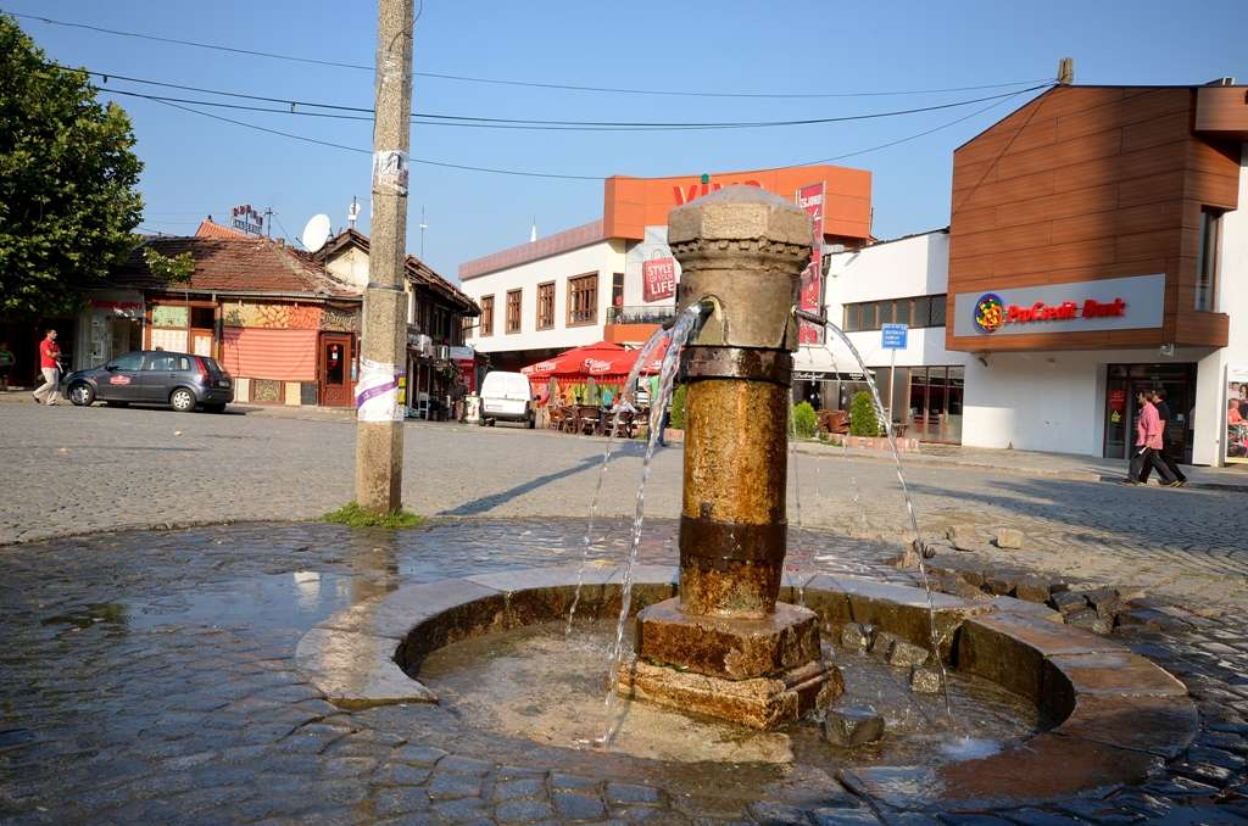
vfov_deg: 43.4
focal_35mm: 30
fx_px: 1038
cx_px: 624
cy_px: 413
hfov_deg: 62.0
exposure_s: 1/250
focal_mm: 20
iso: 180
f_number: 8
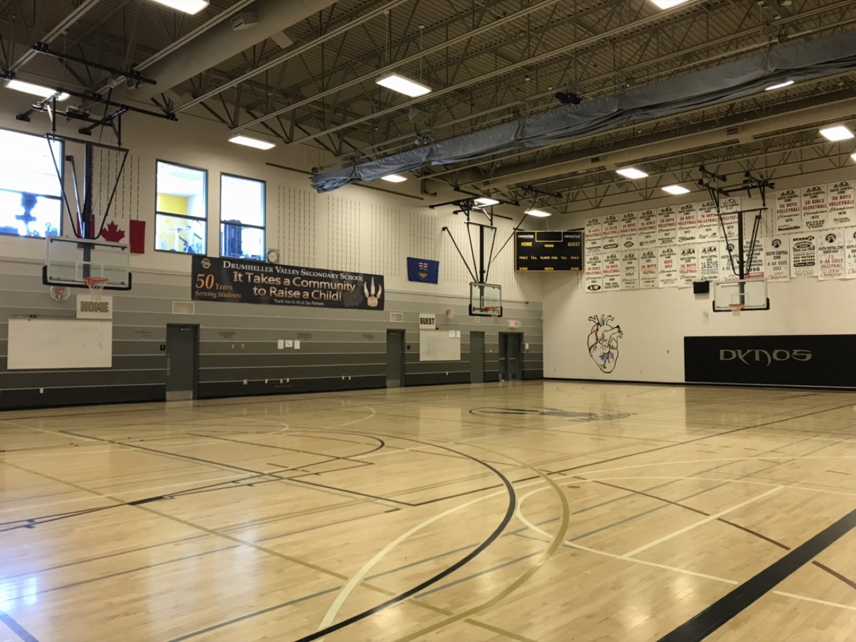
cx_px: 428
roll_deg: -0.4
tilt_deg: +1.8
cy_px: 321
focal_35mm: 28
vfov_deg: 49.7
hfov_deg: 63.5
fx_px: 692
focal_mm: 3.99
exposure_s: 1/30
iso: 32
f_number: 1.8
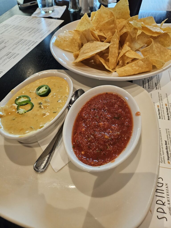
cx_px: 86
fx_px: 151
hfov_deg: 58.9
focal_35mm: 23
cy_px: 114
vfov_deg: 73.9
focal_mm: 5.4
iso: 400
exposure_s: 1/120
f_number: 1.8
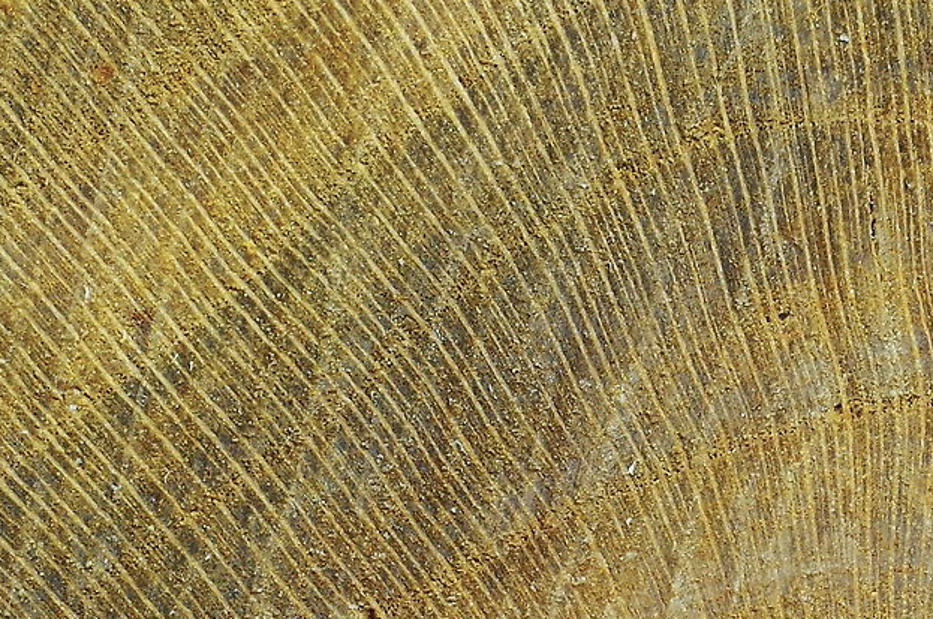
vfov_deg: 4.7
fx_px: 7476
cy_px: 130
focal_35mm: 289
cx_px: 1601
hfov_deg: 7.0
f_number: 10
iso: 800
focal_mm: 50
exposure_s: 1/100
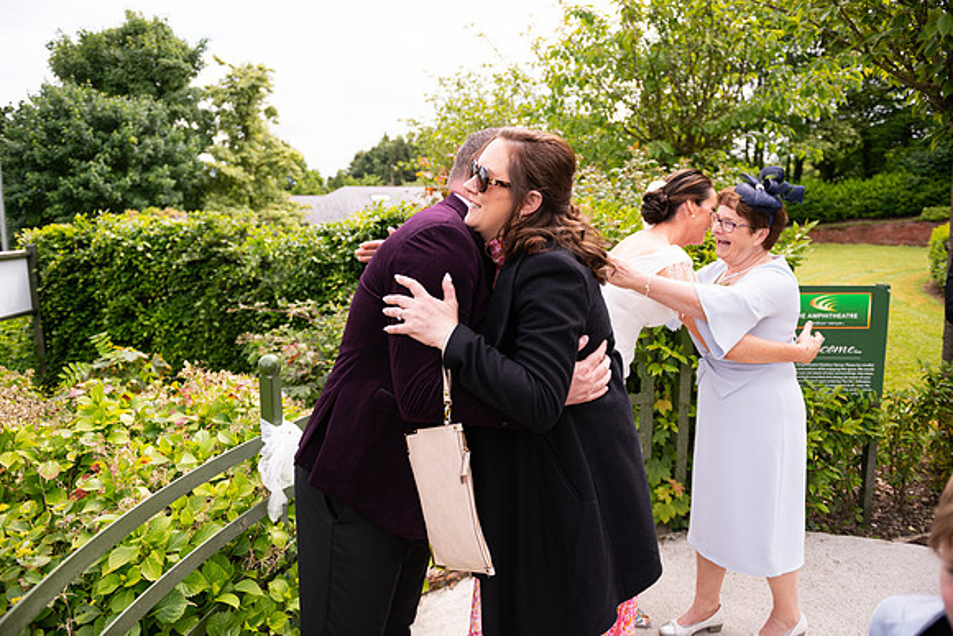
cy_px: 318
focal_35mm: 24
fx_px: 635
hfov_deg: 73.7
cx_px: 476
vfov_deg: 53.2
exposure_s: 1/1600
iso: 250
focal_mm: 24
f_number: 3.5
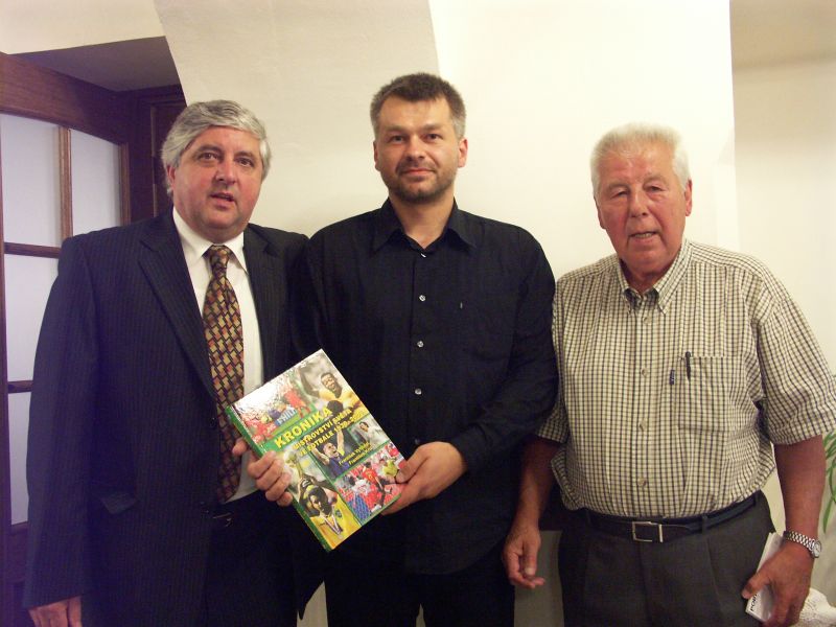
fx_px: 918
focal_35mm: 38
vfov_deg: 37.7
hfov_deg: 49.0
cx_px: 418
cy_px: 314
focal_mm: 9.86
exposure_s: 1/13
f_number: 2.8
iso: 400
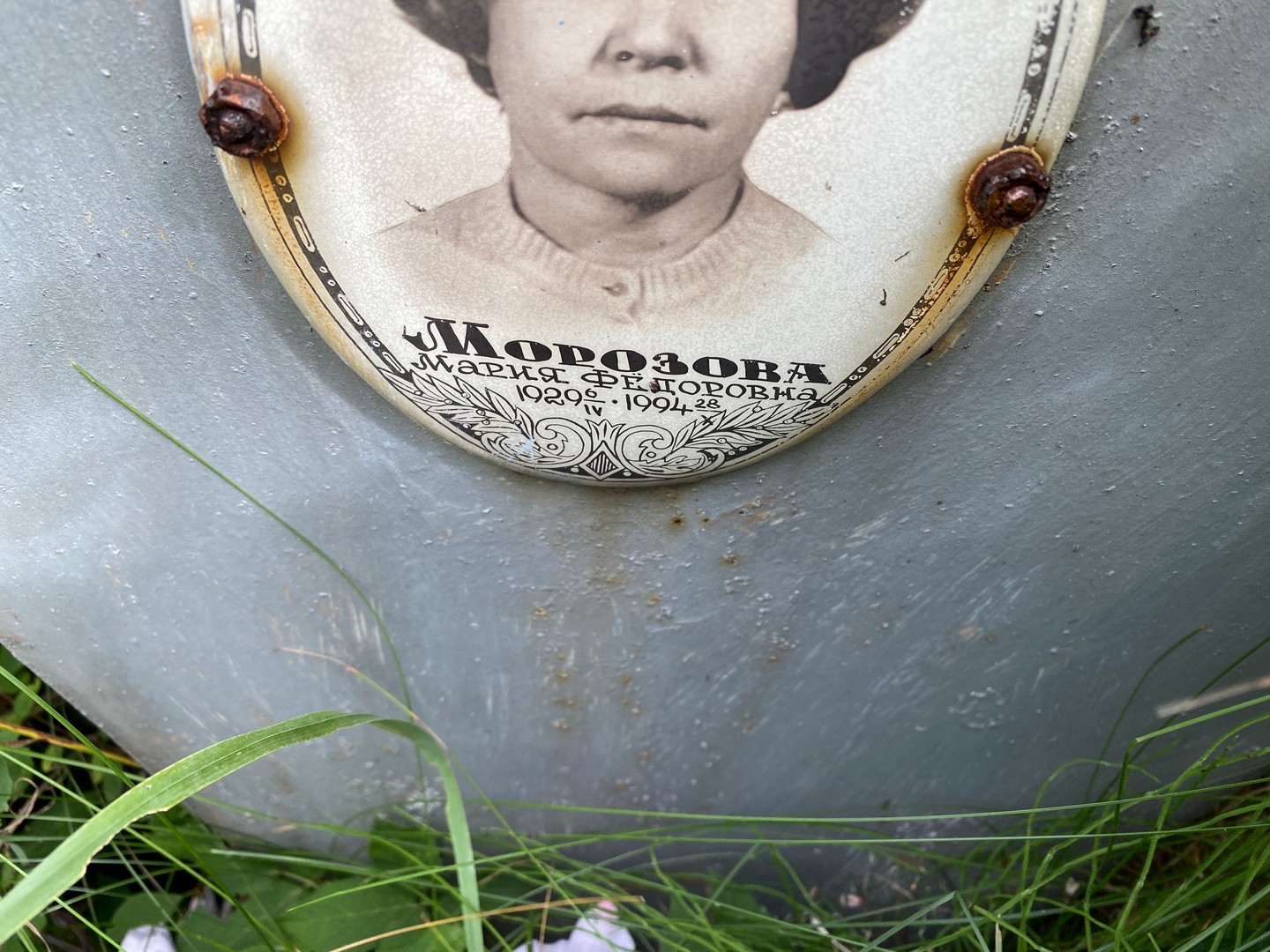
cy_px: 476
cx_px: 635
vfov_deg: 53.1
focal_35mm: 26
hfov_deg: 67.3
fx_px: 954
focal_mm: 4.25
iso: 32
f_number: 1.8
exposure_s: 1/236
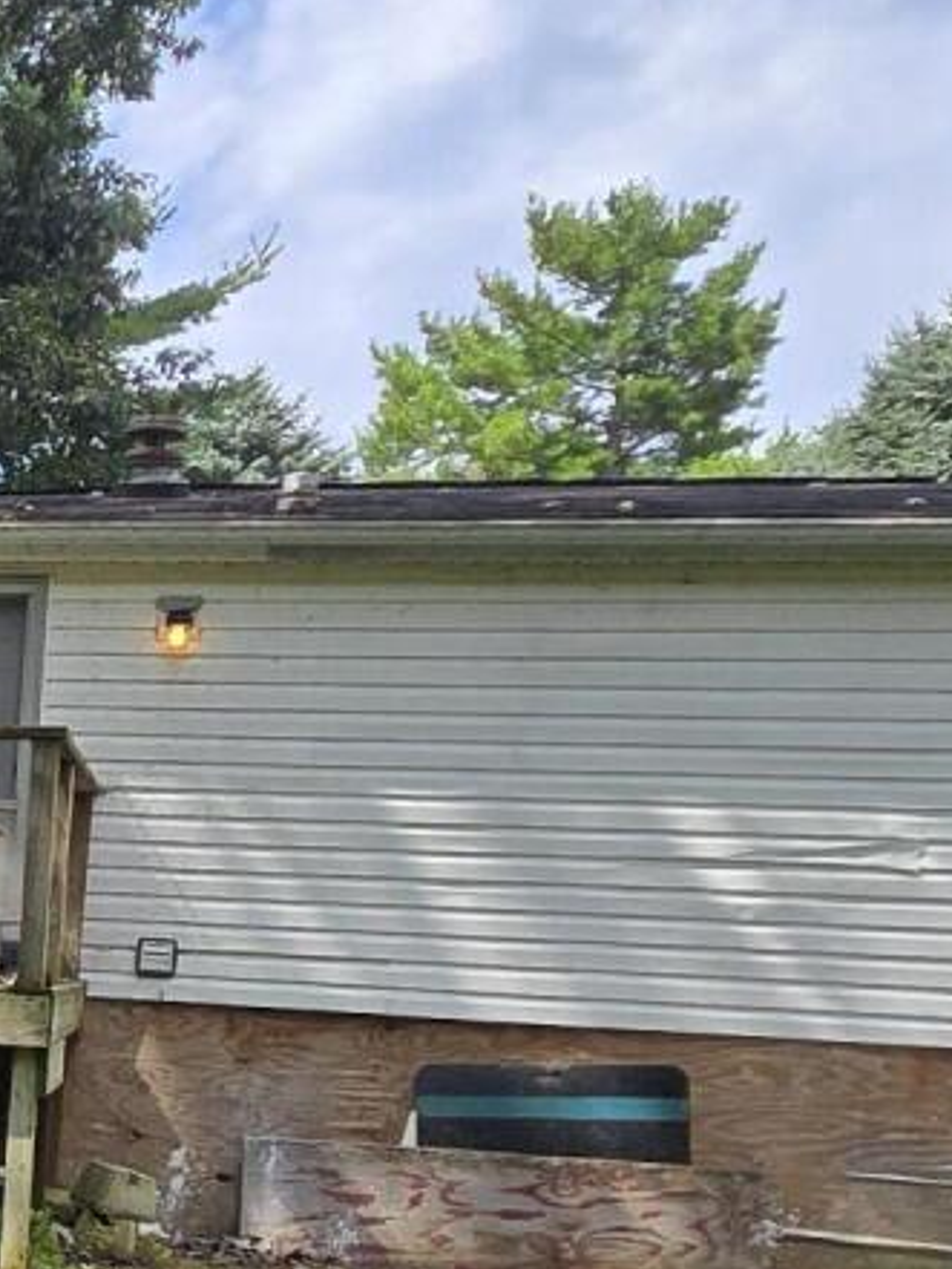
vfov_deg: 31.8
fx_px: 2162
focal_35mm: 59
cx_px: -817
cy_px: 1024
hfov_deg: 18.6
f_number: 2.2
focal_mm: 2.2
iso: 50
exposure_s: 1/1509
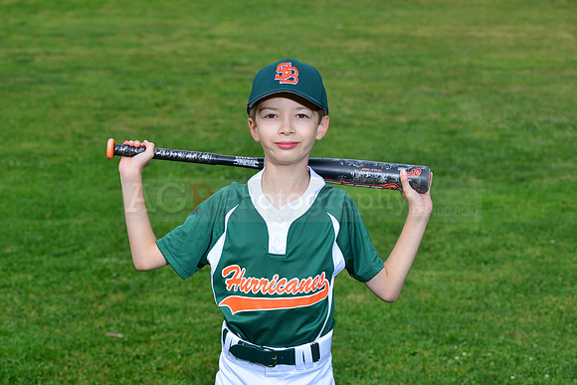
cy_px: 192
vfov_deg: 13.7
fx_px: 1603
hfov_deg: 20.4
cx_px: 288
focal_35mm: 100
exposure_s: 1/200
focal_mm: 100
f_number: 10
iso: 200
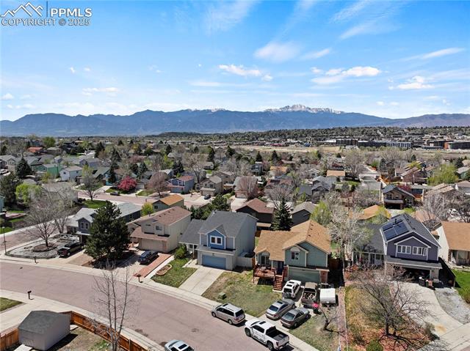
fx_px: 326
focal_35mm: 24
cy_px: 176
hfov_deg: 71.6
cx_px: 235
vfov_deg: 56.8
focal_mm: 12.29
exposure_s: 1/40
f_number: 2.8
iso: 100
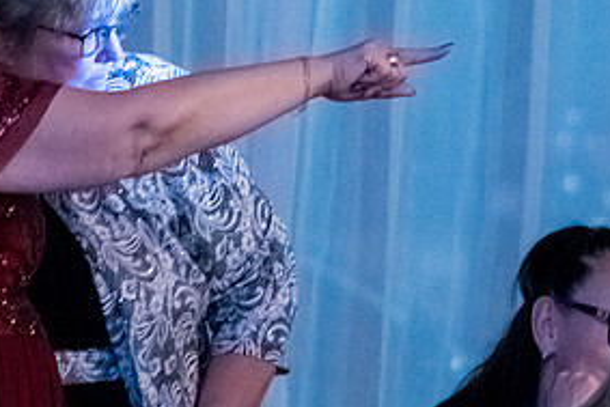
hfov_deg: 11.7
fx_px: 2950
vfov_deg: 7.9
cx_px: 75
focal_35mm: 174
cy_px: 152
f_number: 2.8
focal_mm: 85
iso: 6400
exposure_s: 1/80
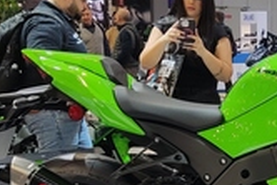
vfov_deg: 14.2
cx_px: 282
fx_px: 724
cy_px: 212
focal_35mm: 94
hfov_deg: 20.9
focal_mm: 4.71
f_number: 1.79
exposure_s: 1/100
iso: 75
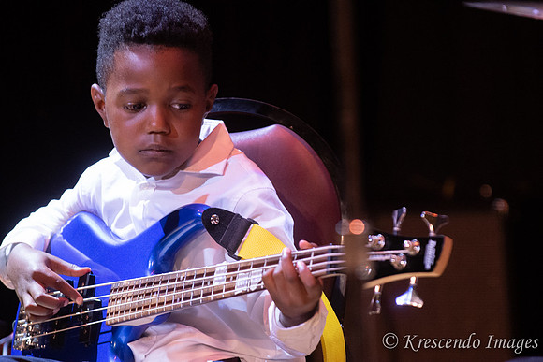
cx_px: 272
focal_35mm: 300
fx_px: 4526
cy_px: 181
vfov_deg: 4.6
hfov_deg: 6.9
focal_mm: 200
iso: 3200
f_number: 4
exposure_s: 1/200
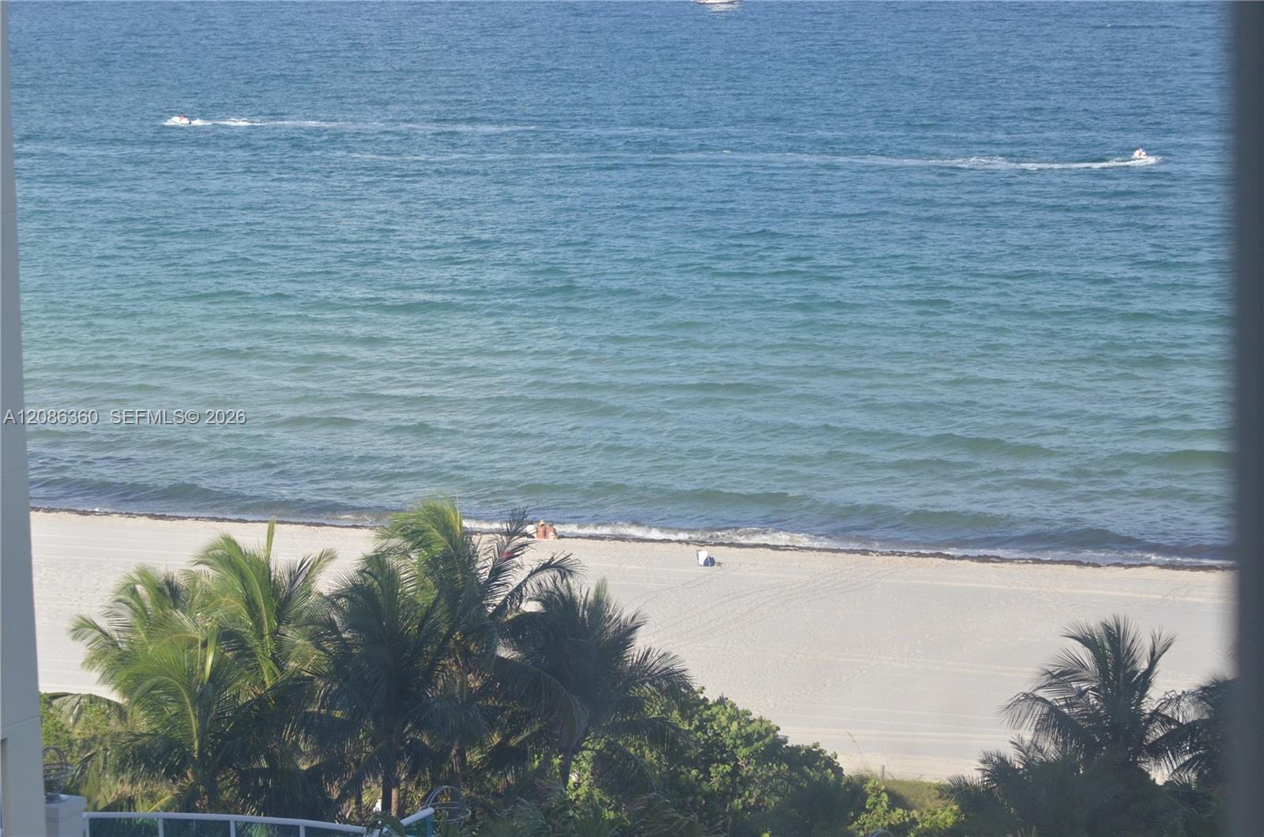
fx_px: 3678
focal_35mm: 105
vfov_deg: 13.0
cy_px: 418
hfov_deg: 19.5
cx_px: 632
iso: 800
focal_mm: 70
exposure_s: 1/800
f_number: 7.1
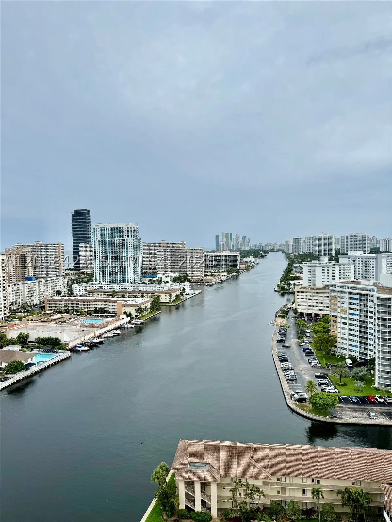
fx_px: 362
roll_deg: +1.1
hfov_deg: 56.8
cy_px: 261
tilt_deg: -2.1
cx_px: 196
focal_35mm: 24
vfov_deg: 71.6
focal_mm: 6.76
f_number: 1.78
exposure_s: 1/3584
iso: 80
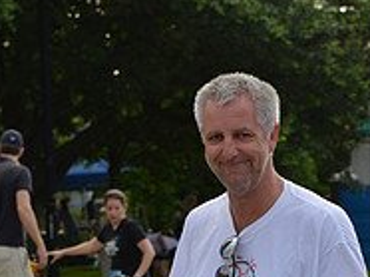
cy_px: 432
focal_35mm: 163
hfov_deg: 12.1
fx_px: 1740
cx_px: 286
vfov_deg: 8.8
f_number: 5.6
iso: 250
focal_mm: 70
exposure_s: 1/400
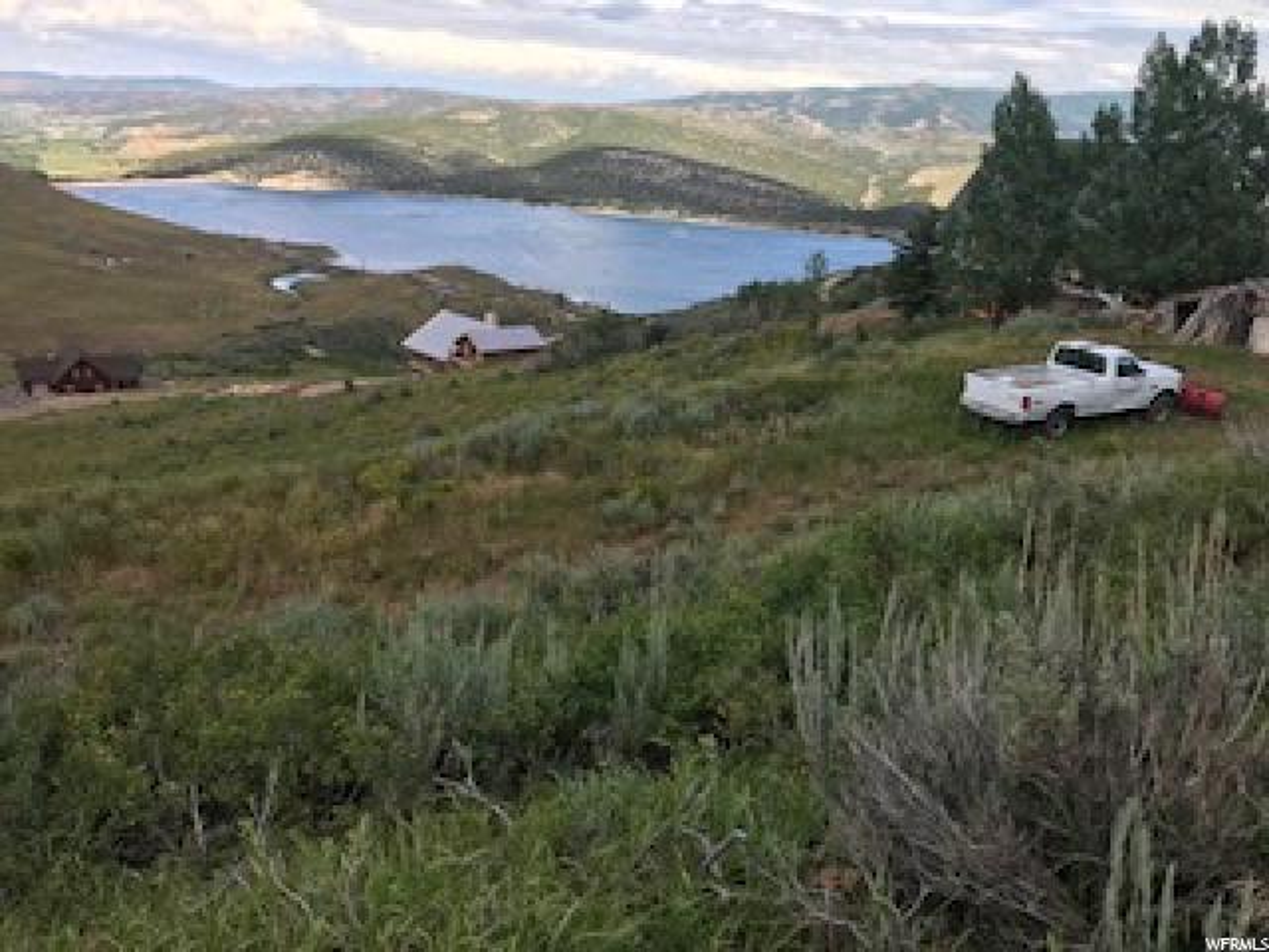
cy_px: 476
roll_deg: -3.5
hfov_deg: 63.4
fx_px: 1026
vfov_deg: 49.7
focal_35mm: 28
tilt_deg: -19.2
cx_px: 634
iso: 20
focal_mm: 3.99
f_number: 1.8
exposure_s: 1/1018
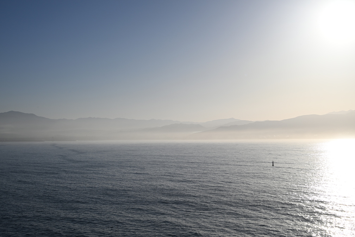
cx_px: 178
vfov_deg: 27.0
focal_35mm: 50
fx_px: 493
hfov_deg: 39.6
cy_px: 118
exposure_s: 1/500
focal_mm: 50
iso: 100
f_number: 11
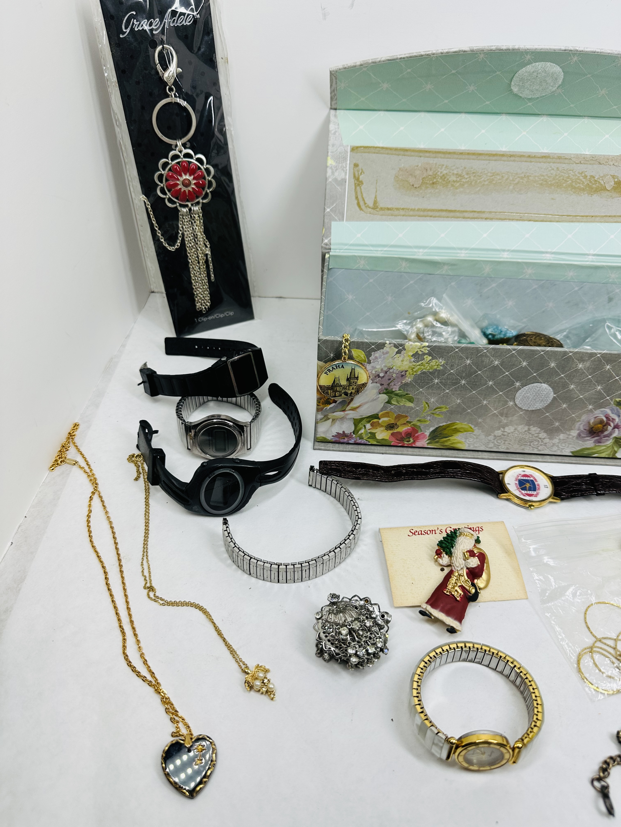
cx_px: 310
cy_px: 414
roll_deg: -2.4
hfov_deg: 56.8
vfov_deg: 71.6
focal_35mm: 24
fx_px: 574
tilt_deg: -43.4
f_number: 1.78
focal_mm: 6.86
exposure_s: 1/971
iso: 80
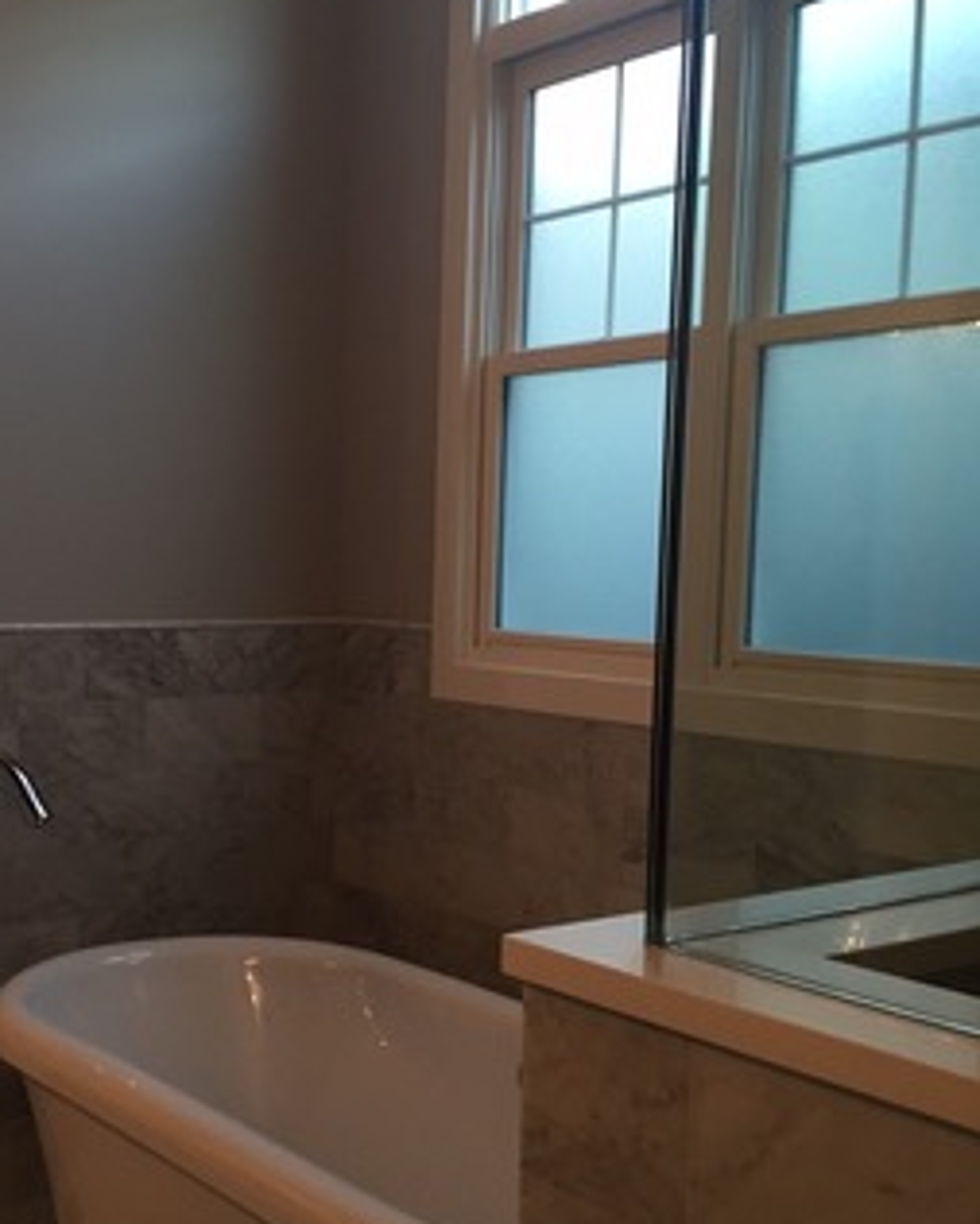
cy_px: 686
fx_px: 1558
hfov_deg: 34.4
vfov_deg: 42.8
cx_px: 291
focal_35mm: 43
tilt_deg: -4.9
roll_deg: -0.6
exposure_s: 1/33
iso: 40
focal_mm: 4.15
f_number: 2.2
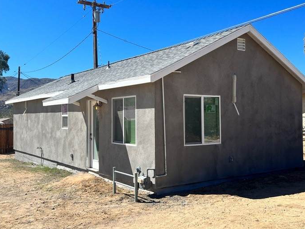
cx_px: 152
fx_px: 344
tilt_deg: +1.5
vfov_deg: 36.8
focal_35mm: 39
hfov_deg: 47.9
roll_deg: -0.9
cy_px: 110
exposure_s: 1/5587
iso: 50
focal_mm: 5.7
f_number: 1.5
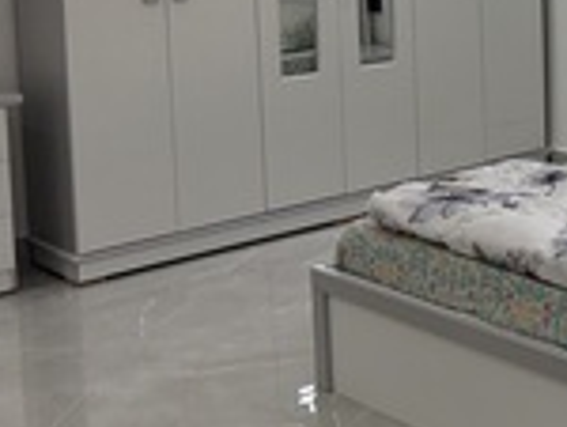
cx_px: 765
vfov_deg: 18.0
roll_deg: +0.2
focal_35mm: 79
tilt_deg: -5.3
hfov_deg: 21.9
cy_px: -43
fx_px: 1296
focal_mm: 5.96
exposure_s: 1/145
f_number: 1.6
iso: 64
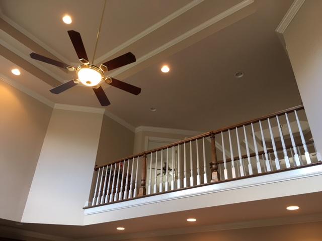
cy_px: 120
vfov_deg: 48.2
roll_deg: -1.9
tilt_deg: +32.0
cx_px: 161
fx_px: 270
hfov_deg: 61.7
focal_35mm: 29
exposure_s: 1/30
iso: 64
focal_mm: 4.15
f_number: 2.2
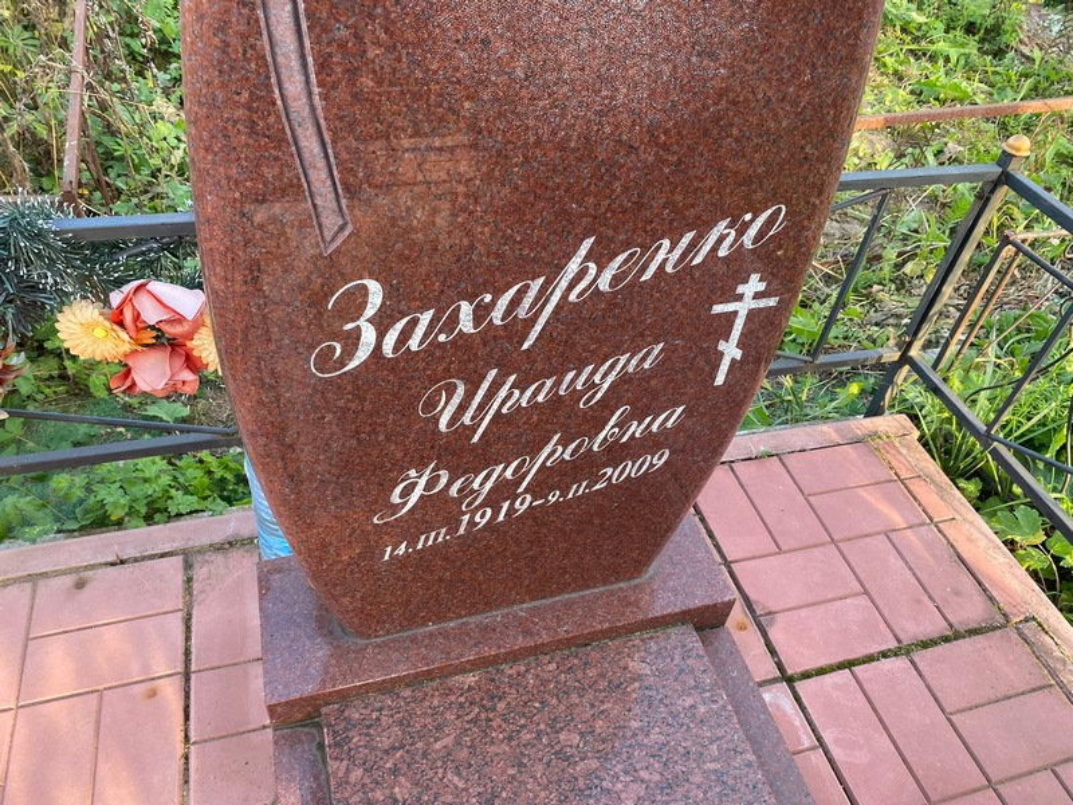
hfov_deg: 67.3
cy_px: 402
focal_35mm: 26
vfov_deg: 53.1
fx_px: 806
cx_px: 536
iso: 40
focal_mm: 4.25
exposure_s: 1/122
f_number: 1.8
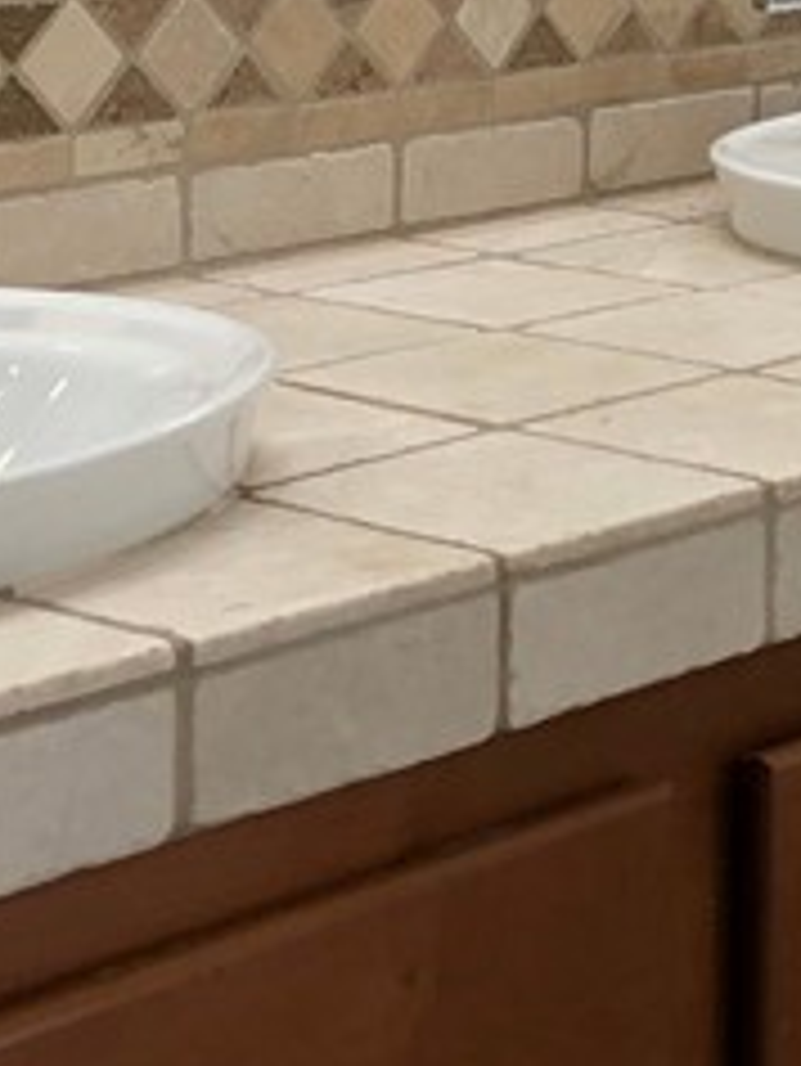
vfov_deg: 15.5
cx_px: 909
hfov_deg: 12.0
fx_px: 3730
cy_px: -292
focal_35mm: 121
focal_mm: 4
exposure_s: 1/120
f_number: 1.8
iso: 40
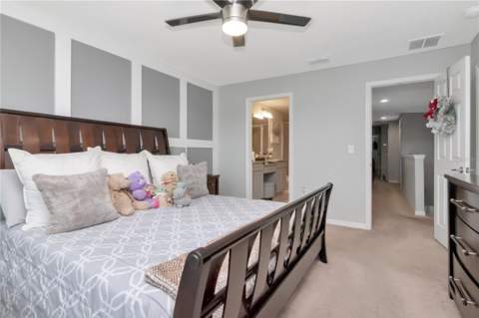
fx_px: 219
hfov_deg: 95.0
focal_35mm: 16
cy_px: 159
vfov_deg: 71.9
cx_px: 240
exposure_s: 1/200
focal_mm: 11
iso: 2000
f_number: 10
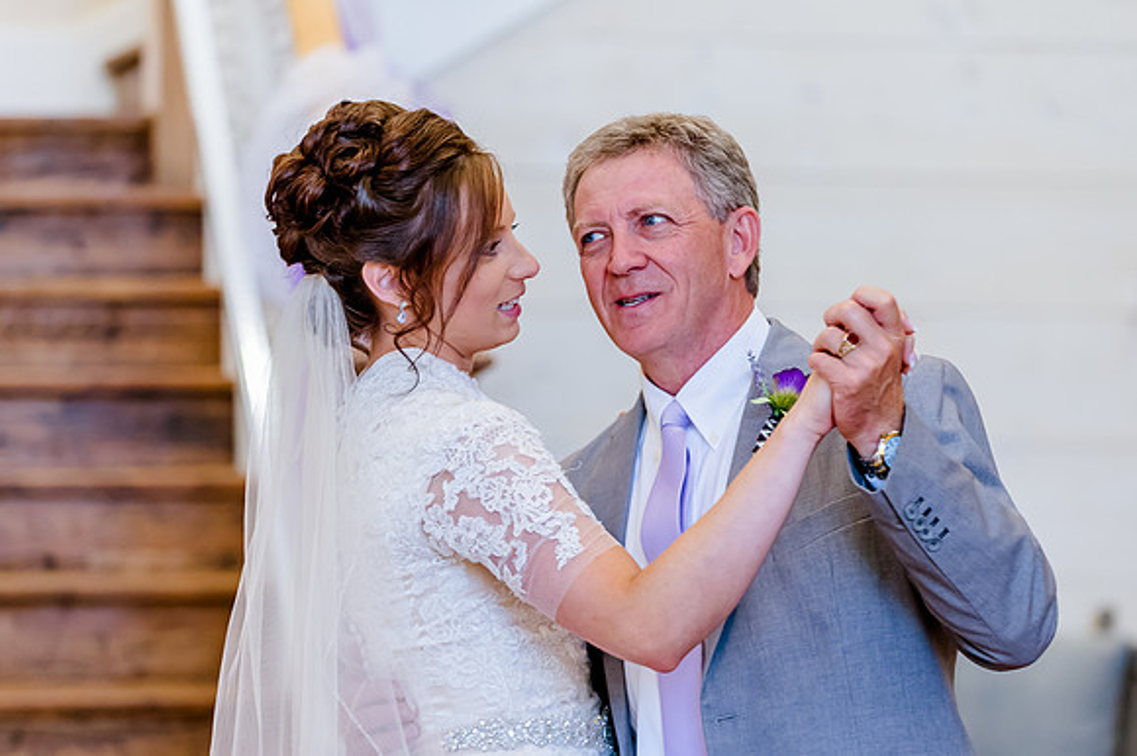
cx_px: 639
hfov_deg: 13.6
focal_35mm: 151
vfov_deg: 9.1
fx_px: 4754
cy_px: 363
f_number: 2.8
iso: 2000
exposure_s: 1/500
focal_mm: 120
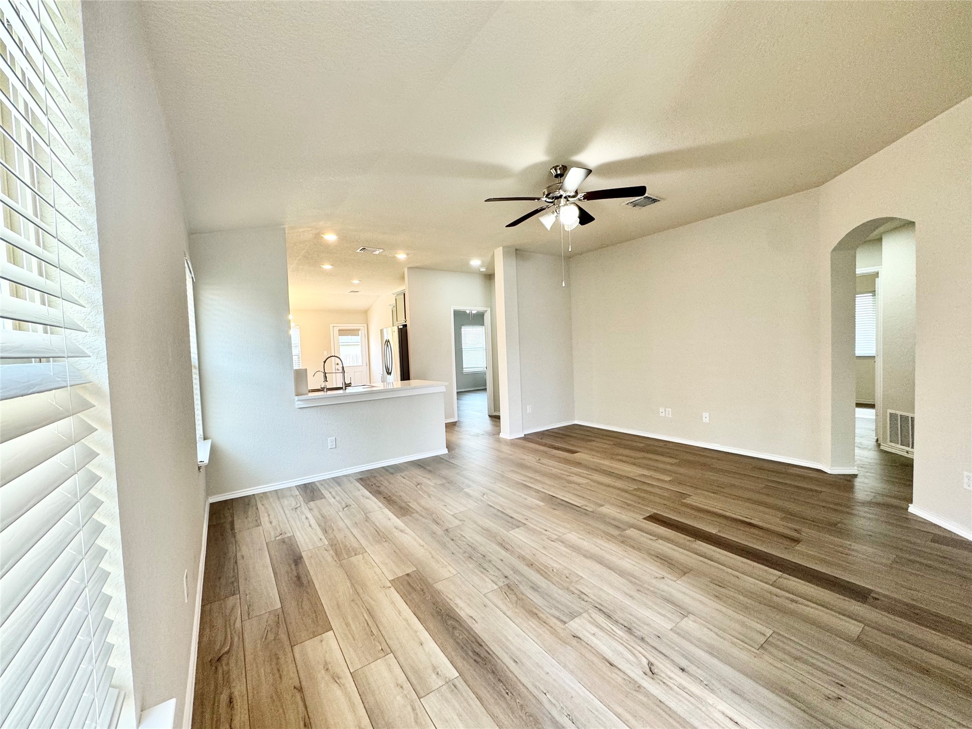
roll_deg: +1.0
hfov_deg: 102.1
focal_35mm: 14
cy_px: 364
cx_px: 486
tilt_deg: -4.1
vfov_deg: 85.7
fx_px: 393
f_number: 2.2
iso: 160
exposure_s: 1/120
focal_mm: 2.22
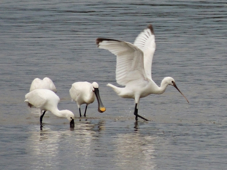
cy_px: 85
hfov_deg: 2.0
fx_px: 6558
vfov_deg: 1.5
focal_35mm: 1000
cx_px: 114
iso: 400
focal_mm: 180
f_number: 5.9
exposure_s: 1/250
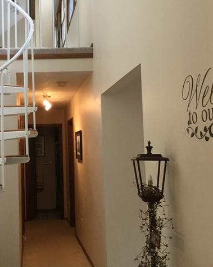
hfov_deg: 30.4
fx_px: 386
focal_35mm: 49
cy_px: 129
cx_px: 57
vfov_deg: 38.0
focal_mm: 3.3
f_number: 2.4
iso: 50
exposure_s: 1/30
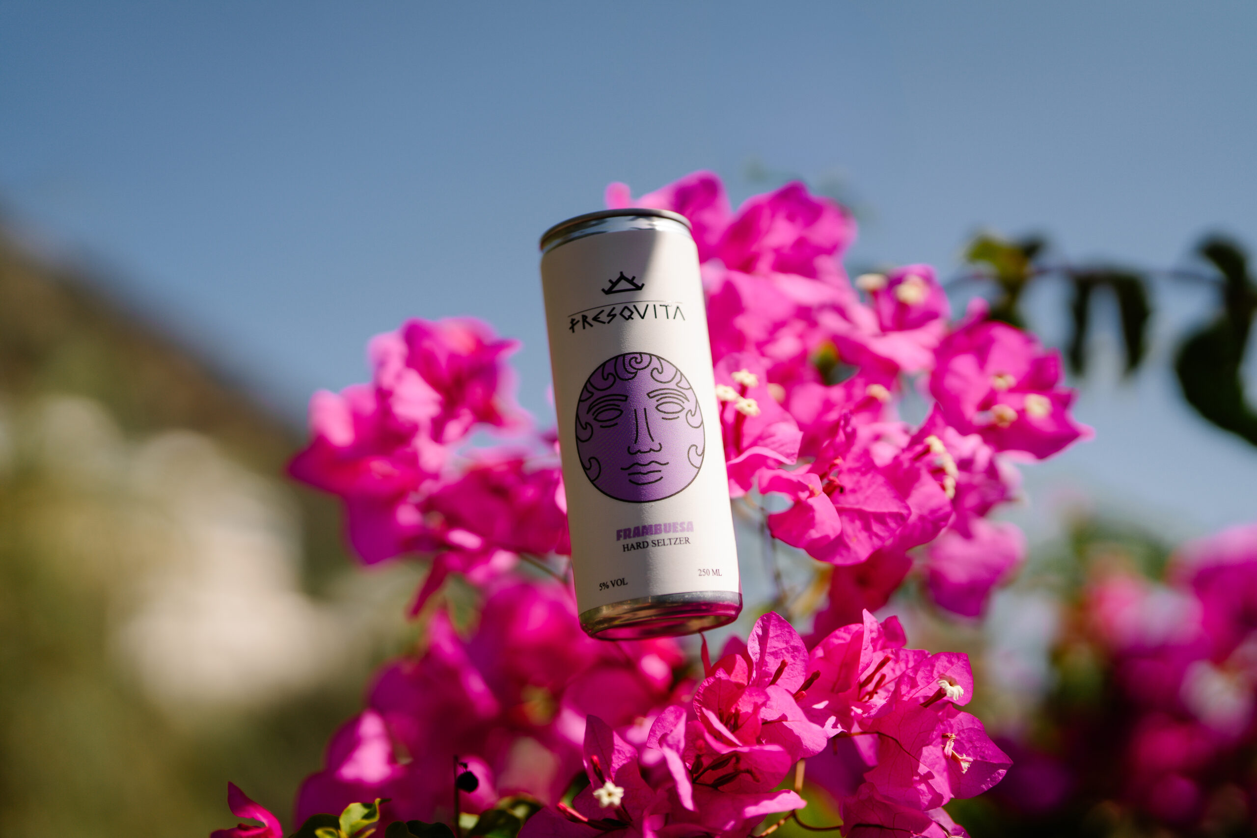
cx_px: 628
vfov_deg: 27.0
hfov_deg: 39.6
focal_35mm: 50
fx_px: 1746
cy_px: 419
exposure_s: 1/4000
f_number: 1.6
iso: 100
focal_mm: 50
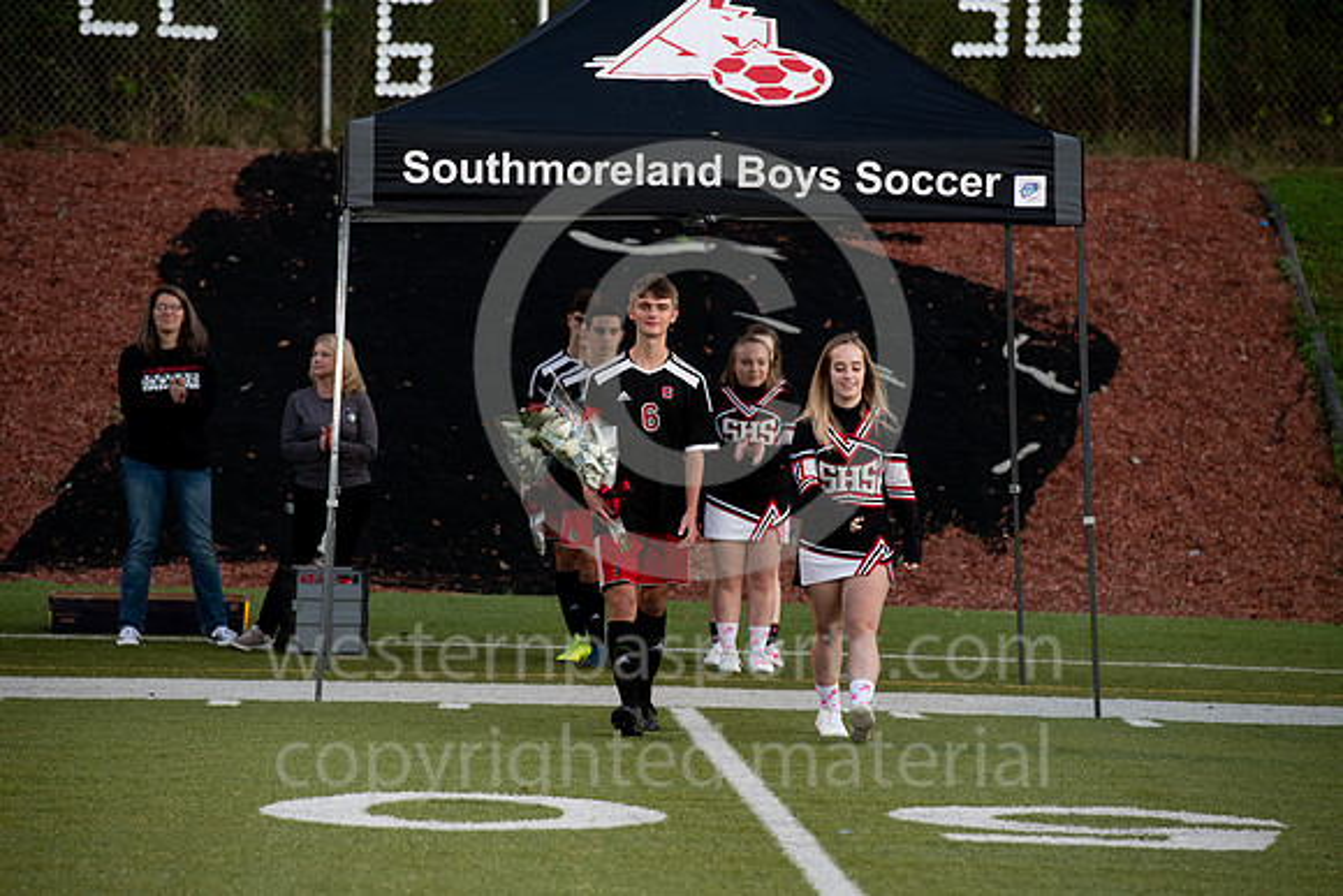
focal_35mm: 200
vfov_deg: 6.9
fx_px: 7463
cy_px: 448
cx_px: 672
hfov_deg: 10.3
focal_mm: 200
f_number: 5.6
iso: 1000
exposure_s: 1/250
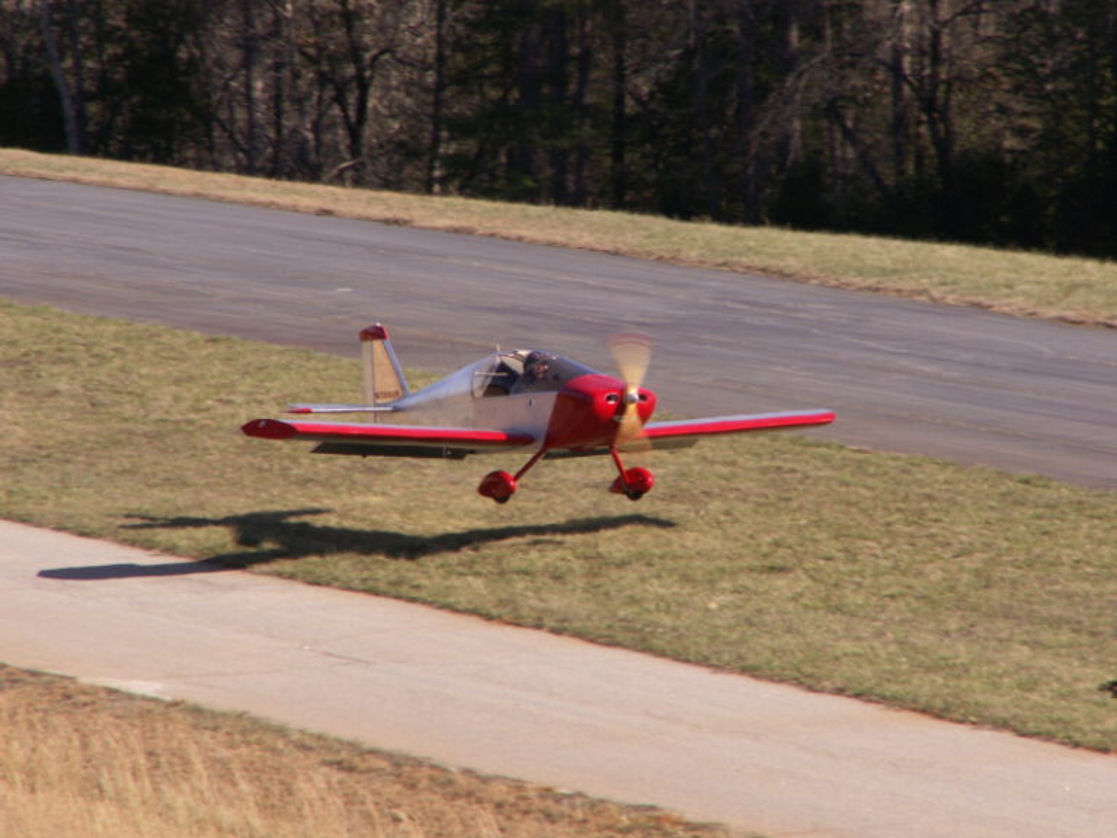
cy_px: 419
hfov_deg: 4.7
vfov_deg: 3.5
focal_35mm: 420
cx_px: 558
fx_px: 13553
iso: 50
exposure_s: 1/200
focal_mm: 69.45
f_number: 7.1
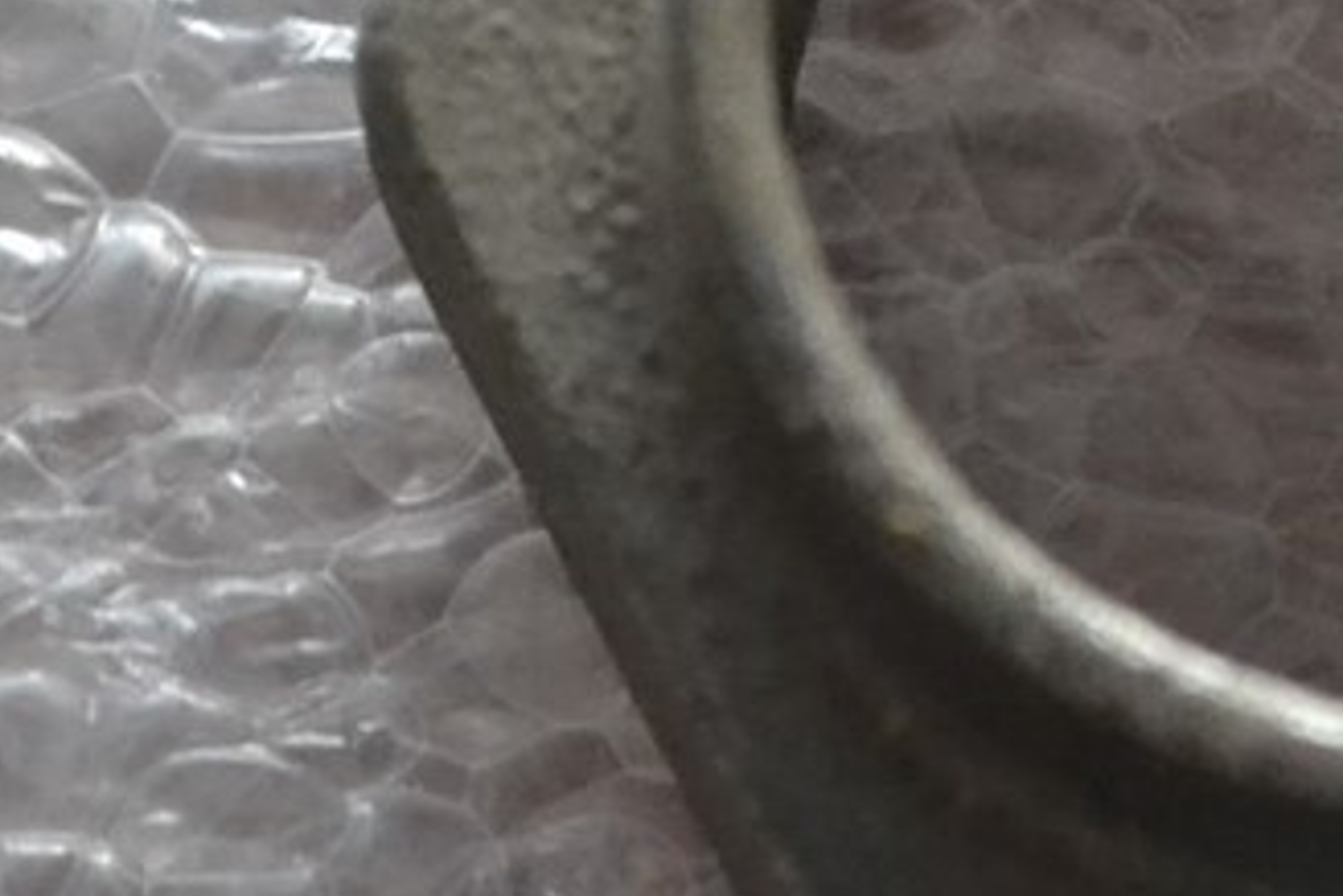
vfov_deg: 4.0
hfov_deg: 6.0
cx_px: 1421
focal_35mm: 341
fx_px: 12723
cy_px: 181
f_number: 5.6
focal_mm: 55
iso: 3200
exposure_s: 1/60
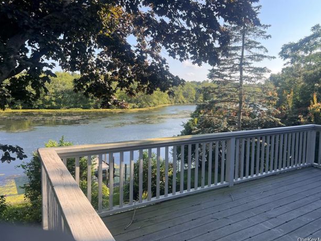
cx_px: 164
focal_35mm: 27
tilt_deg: -5.8
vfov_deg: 51.4
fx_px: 250
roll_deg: -1.0
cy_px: 118
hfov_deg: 65.3
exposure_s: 1/932
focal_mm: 5.7
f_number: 1.5
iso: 50
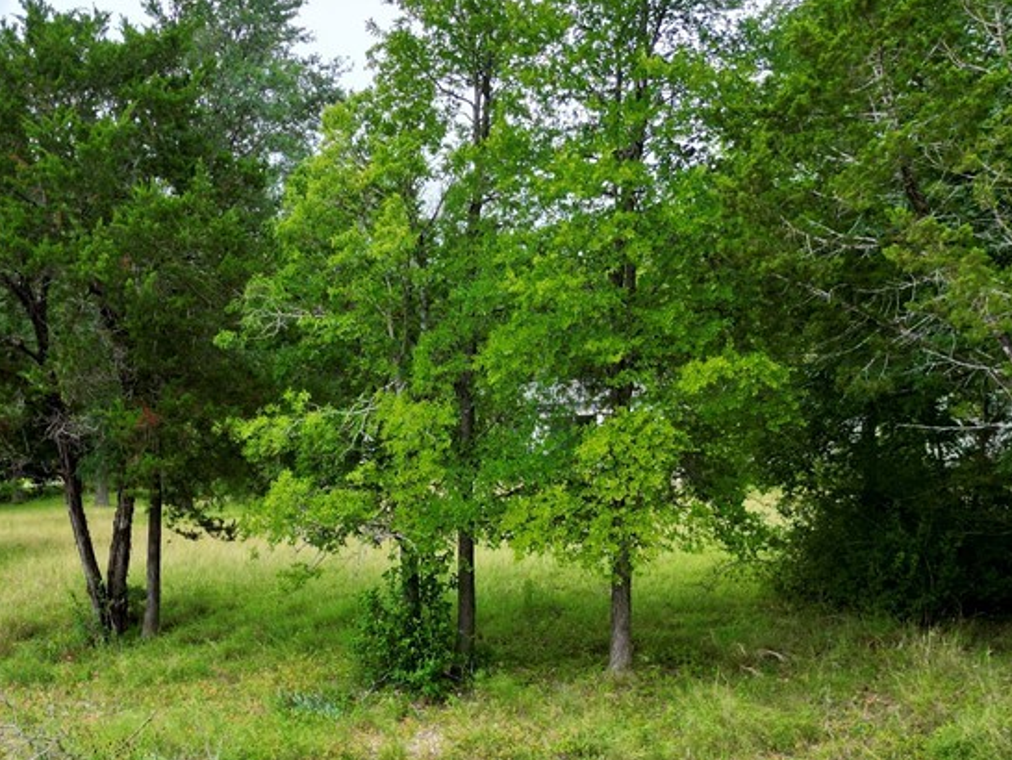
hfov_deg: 40.2
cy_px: 519
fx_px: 1316
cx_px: 187
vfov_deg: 31.9
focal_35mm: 45
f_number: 1.7
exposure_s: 1/2500
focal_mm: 6.72
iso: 110
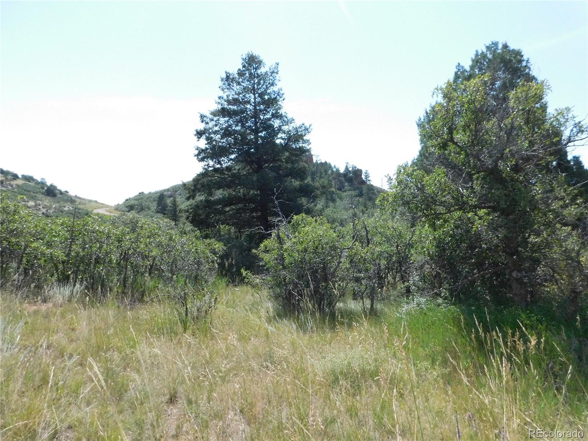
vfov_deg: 58.9
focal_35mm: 23
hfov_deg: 73.9
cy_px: 220
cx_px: 294
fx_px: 391
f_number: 6
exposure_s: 1/1500
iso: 800
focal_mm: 4
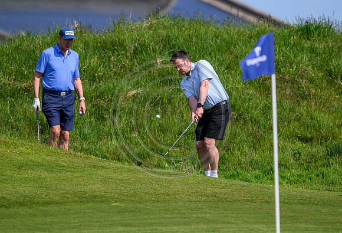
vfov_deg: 3.3
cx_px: 182
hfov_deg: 4.9
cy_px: 112
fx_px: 4036
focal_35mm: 422
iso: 500
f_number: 4.5
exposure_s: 1/4000
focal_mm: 400
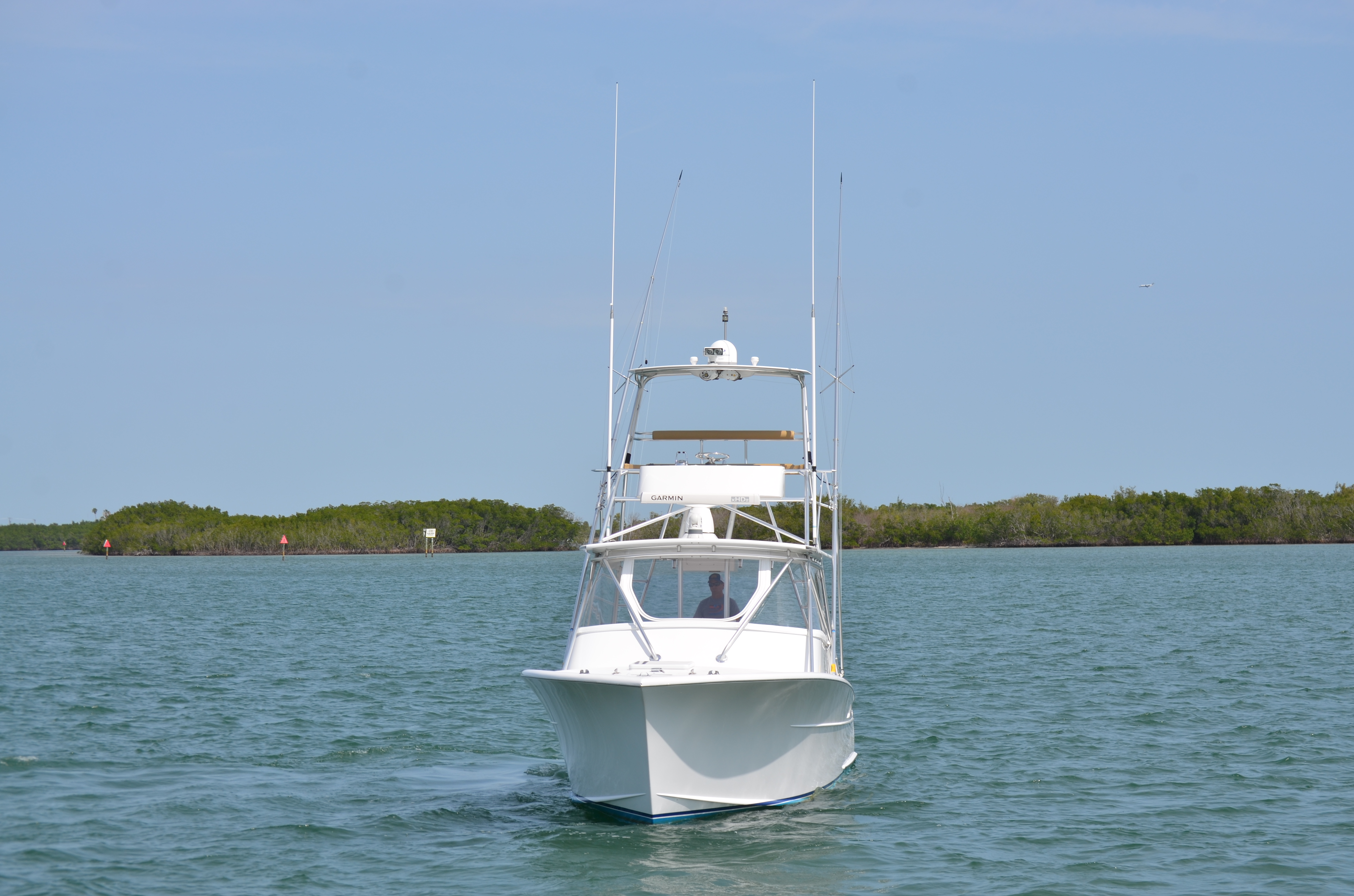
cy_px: 448
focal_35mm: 82
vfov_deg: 16.5
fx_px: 3096
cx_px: 677
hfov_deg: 24.7
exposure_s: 1/320
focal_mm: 55
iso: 100
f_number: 9
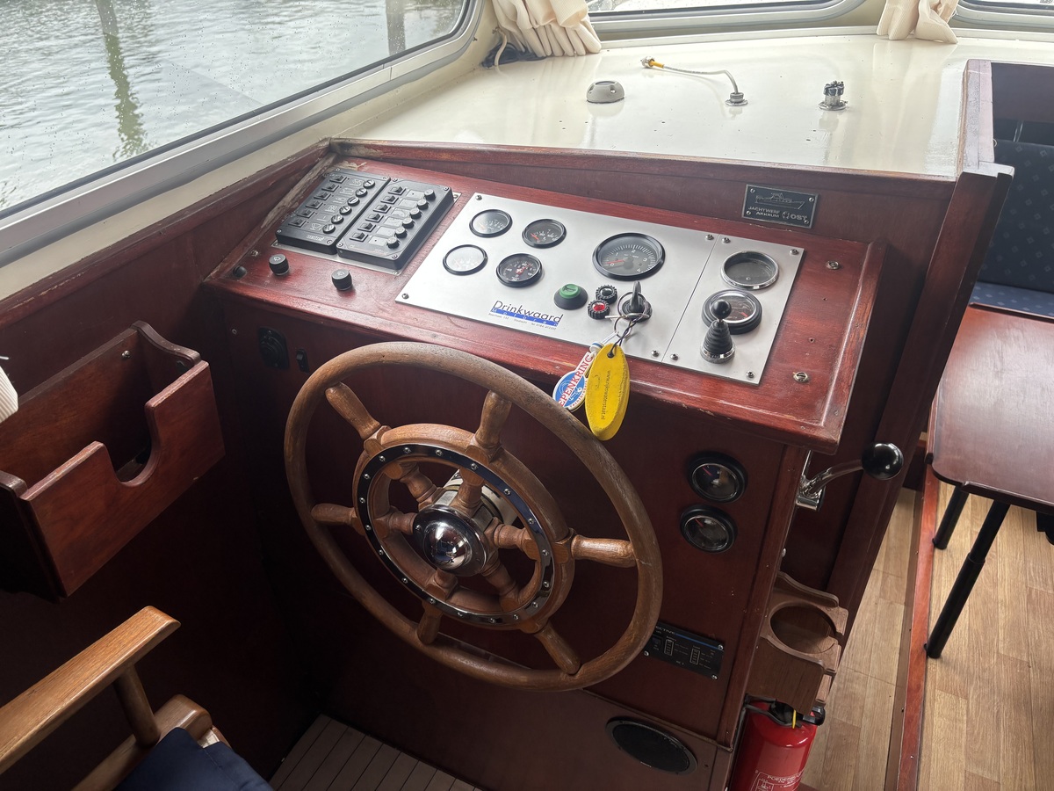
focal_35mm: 26
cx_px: 527
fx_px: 792
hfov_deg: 67.3
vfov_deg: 53.1
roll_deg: -1.7
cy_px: 396
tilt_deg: -33.3
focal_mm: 5.96
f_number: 1.6
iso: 50
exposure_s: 1/430
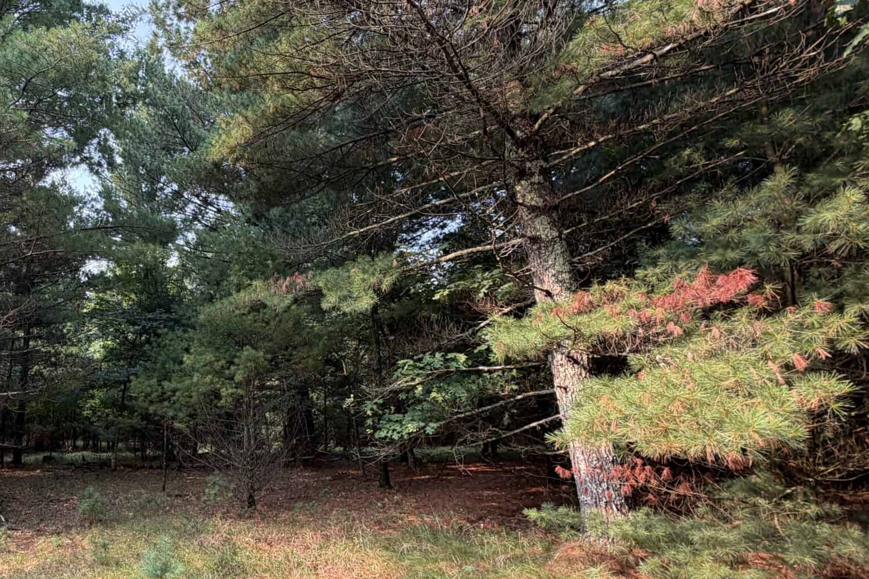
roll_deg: +1.0
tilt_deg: +12.0
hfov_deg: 68.8
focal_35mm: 24
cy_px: 304
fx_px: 579
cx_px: 213
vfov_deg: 53.1
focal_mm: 2.22
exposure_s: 1/121
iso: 50
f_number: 2.2
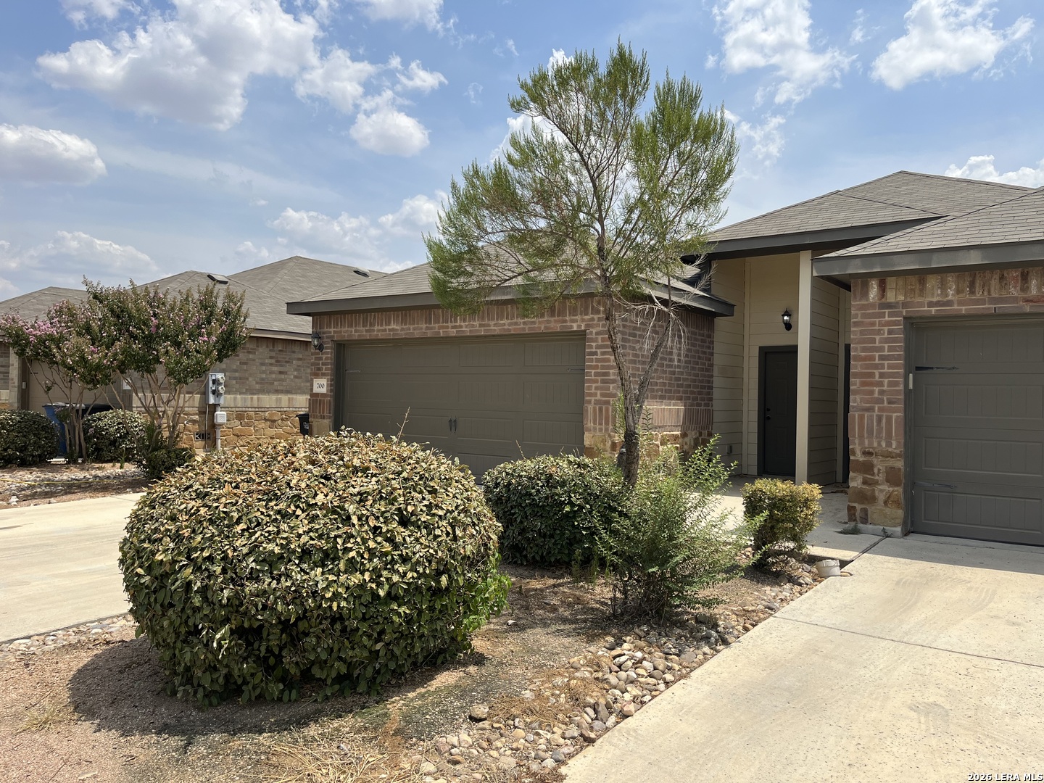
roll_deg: -0.5
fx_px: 784
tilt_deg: +1.5
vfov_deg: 53.1
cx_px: 522
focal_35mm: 26
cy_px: 392
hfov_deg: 67.3
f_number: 1.6
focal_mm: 5.1
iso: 50
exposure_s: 1/4651
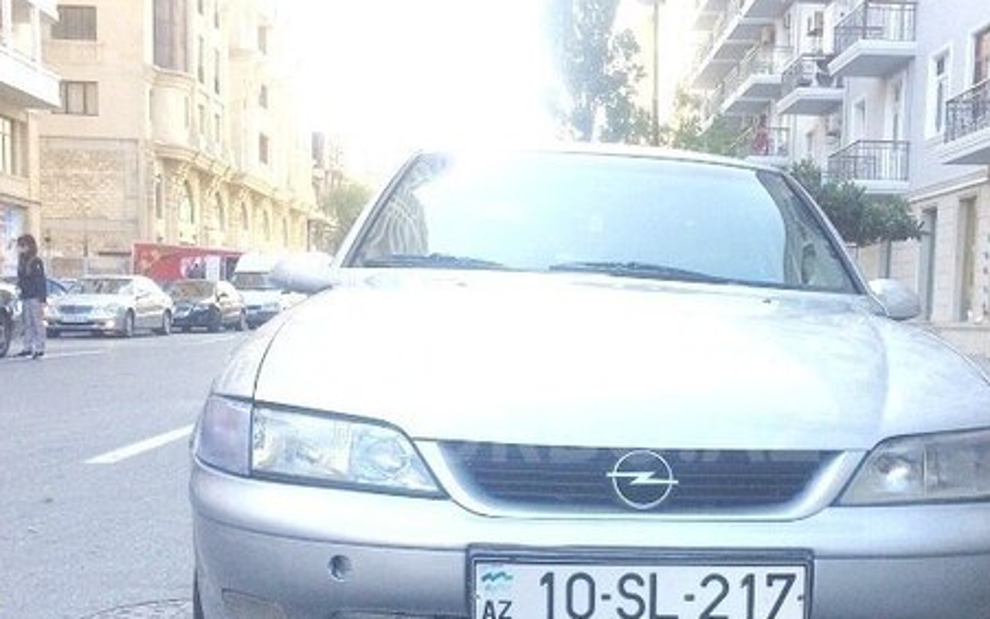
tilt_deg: -6.6
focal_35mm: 45
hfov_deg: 44.1
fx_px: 1214
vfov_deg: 28.4
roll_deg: -0.8
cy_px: 429
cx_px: 595
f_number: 2.2
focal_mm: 4.15
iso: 32
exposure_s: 1/672
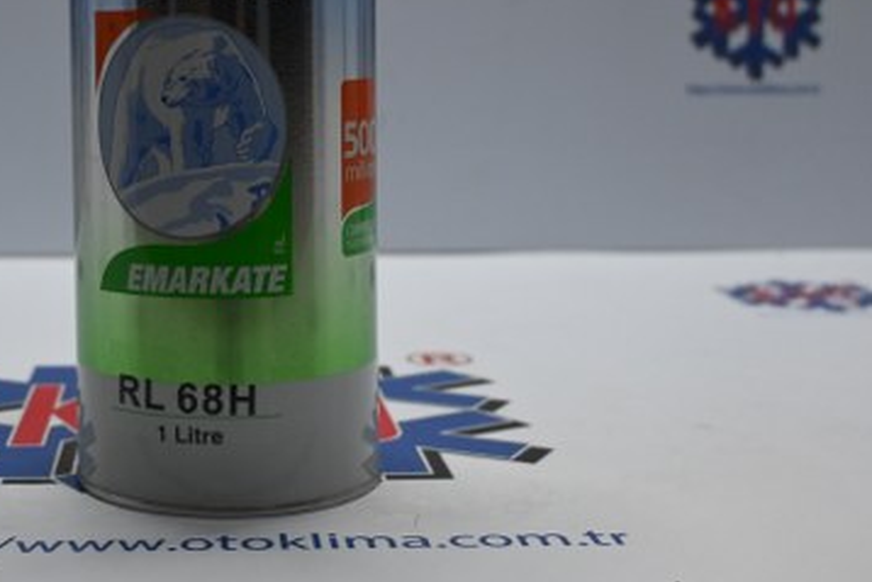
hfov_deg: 31.2
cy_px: 144
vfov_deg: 21.5
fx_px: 1523
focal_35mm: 63
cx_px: 188
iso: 640
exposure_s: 1/125
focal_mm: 25
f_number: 4.2
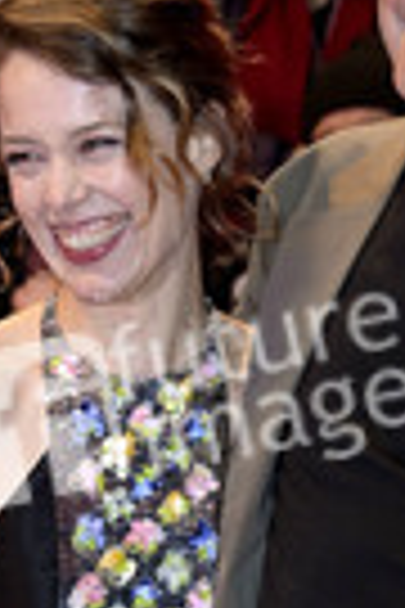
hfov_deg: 5.7
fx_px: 4100
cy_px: 626
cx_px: 315
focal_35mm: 243
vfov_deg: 8.4
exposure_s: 1/250
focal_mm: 82
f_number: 5.6
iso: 1600
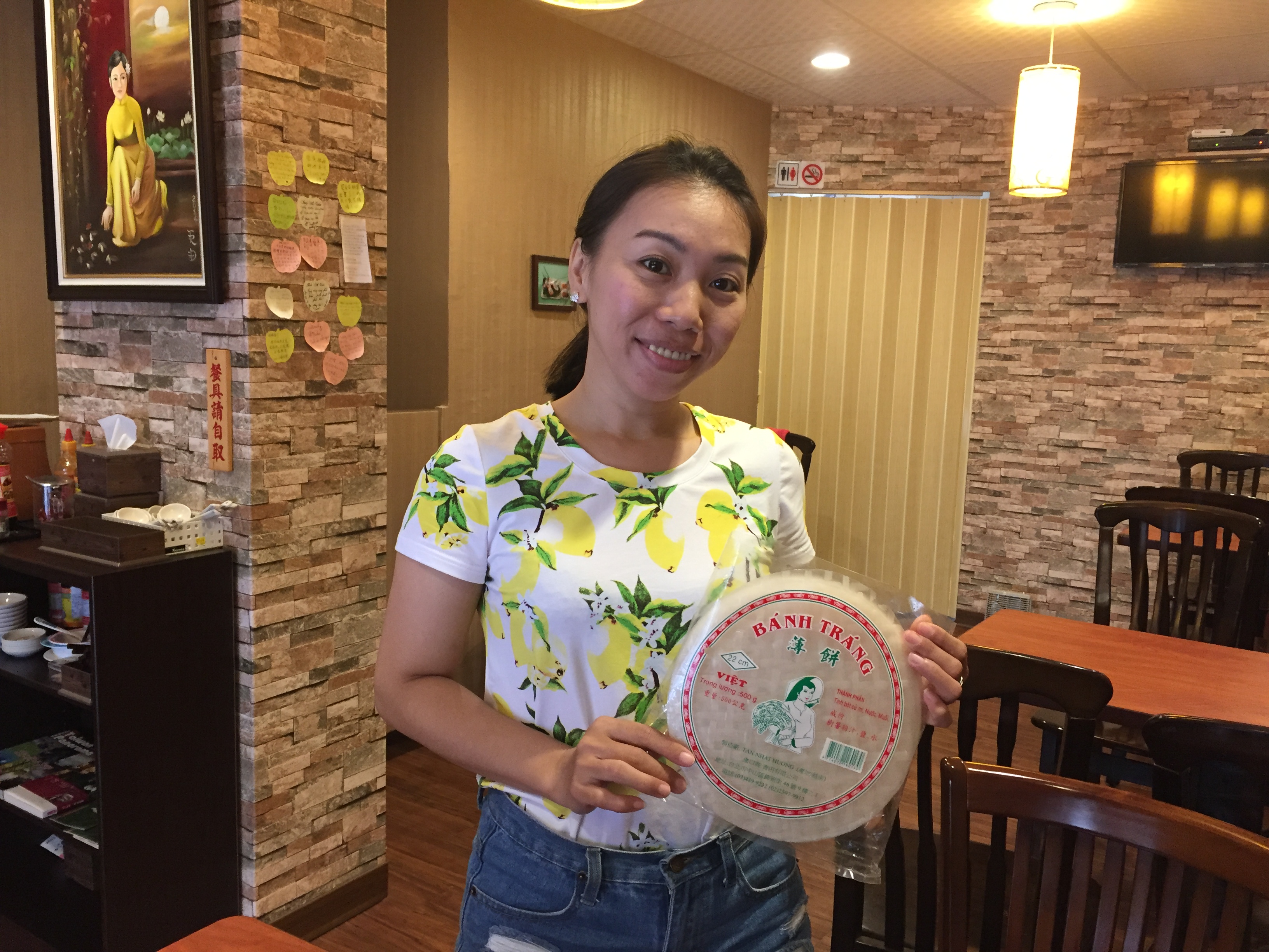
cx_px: 634
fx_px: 1063
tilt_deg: -8.5
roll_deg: -3.3
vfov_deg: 48.2
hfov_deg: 61.7
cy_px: 476
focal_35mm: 29
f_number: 2.2
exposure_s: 1/30
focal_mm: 4.15
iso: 125
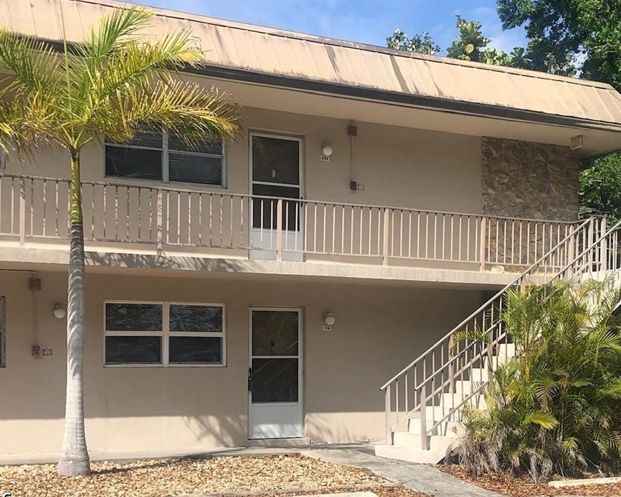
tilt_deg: +6.2
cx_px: 290
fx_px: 551
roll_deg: -2.1
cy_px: 254
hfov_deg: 58.7
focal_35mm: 30
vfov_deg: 48.5
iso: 20
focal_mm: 3.99
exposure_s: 1/2183
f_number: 1.8
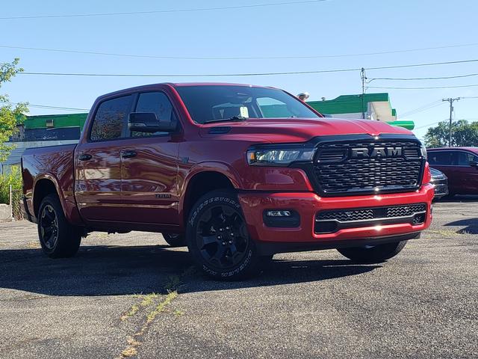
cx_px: 239
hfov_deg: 67.3
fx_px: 359
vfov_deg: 53.1
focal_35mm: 26
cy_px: 180
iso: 50
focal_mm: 4.3
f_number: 2.4
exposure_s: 1/693
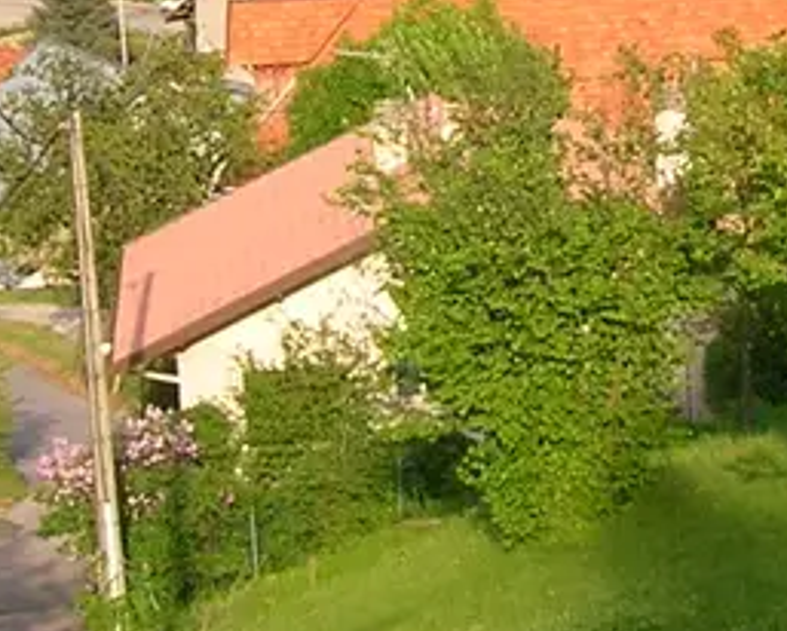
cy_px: -208
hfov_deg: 11.6
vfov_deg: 9.2
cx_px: 698
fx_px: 3846
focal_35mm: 165
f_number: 4.9
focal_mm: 5.7
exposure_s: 1/194
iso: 50
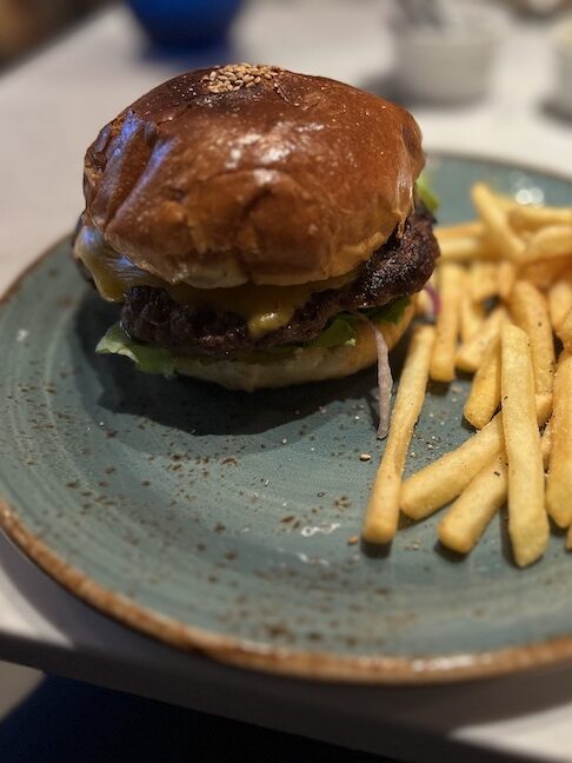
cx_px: 286
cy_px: 382
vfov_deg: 67.3
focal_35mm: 26
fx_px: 573
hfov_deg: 53.1
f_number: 1.5
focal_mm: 5.7
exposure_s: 1/50
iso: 250
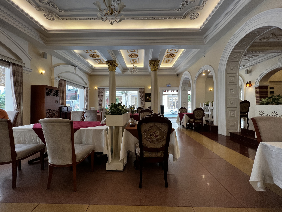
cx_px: 141
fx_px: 106
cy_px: 106
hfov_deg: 106.2
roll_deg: +0.1
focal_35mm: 13
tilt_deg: +0.3
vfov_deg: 89.9
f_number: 1.8
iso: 125
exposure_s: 1/100
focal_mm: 1.57
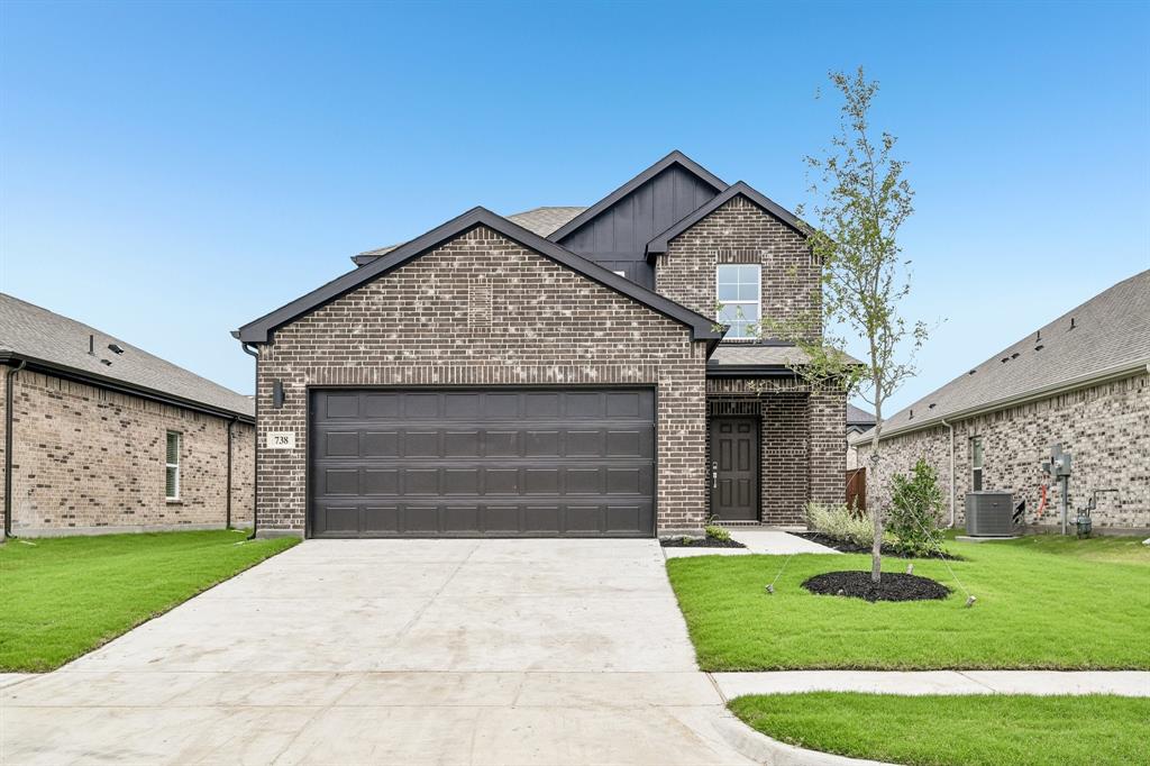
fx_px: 958
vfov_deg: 43.6
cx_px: 575
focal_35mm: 30
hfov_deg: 61.9
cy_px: 383
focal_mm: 30
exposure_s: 1/1250
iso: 400
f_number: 8
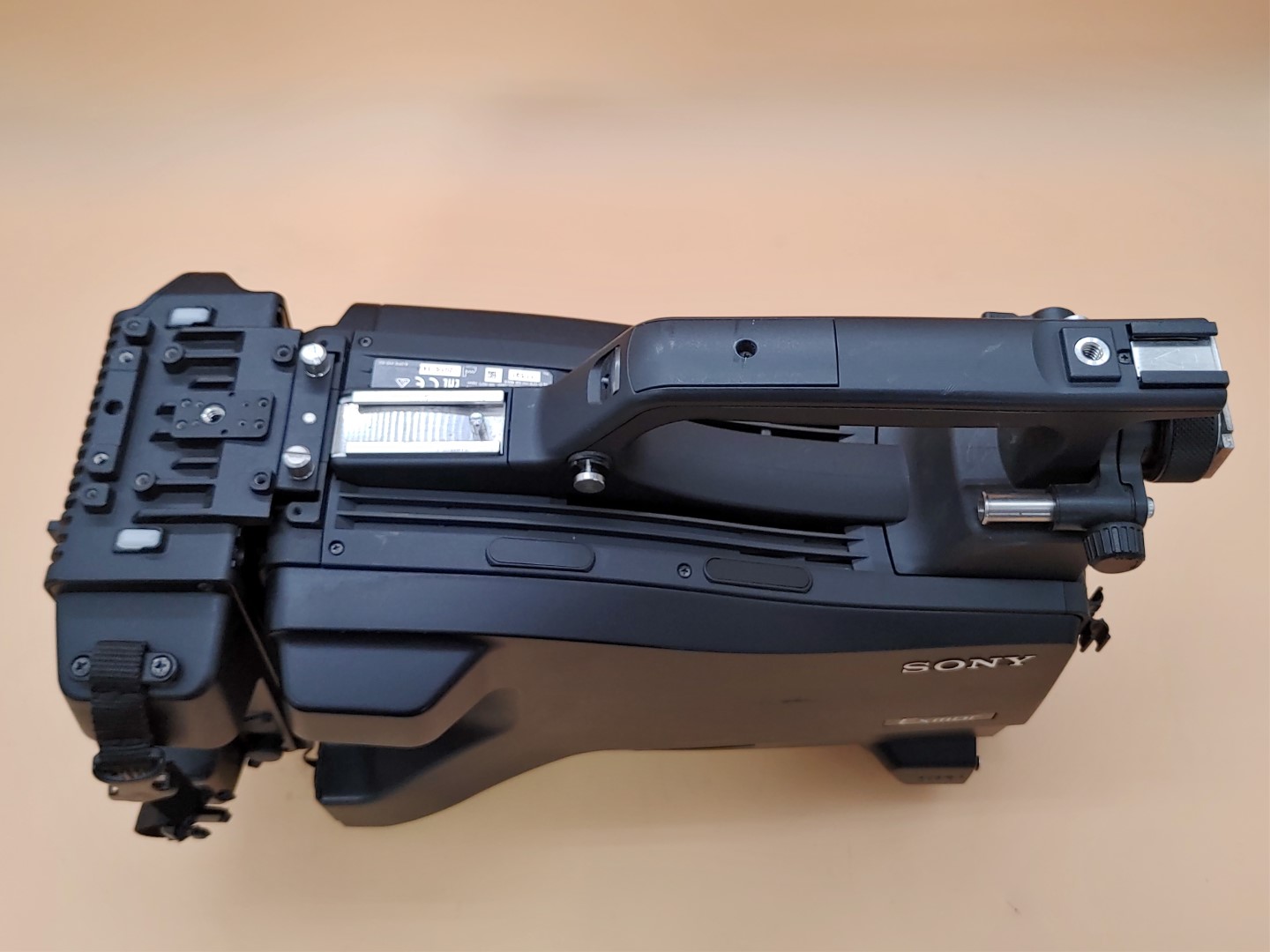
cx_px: 635
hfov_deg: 55.4
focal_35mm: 33
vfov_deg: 42.9
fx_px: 1211
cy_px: 476
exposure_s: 1/60
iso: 50
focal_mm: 4.36
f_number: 1.8
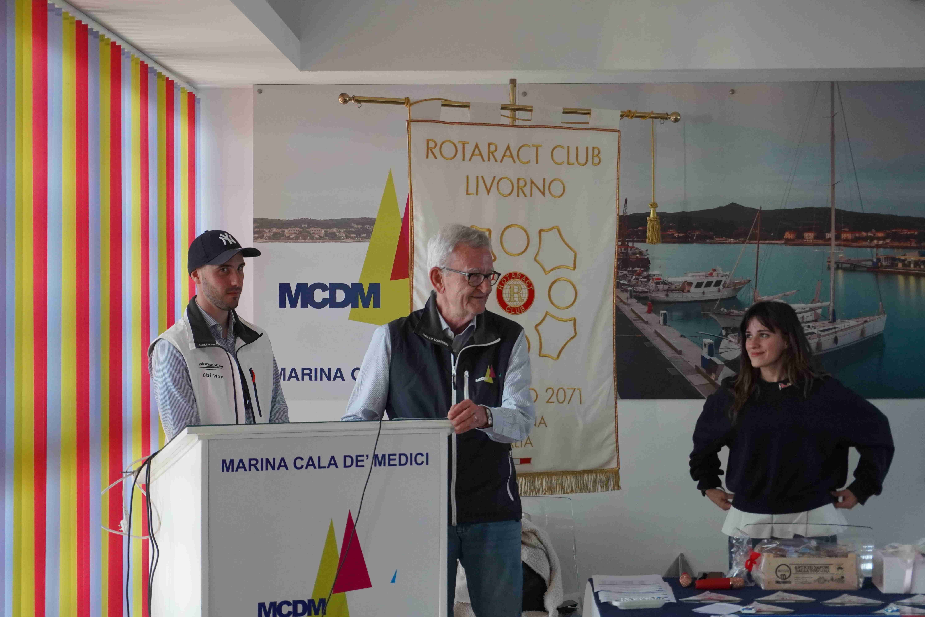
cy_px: 308
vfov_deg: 18.2
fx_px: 1927
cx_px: 462
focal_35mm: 75
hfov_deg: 27.0
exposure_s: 1/160
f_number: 5.6
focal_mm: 50
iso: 2000
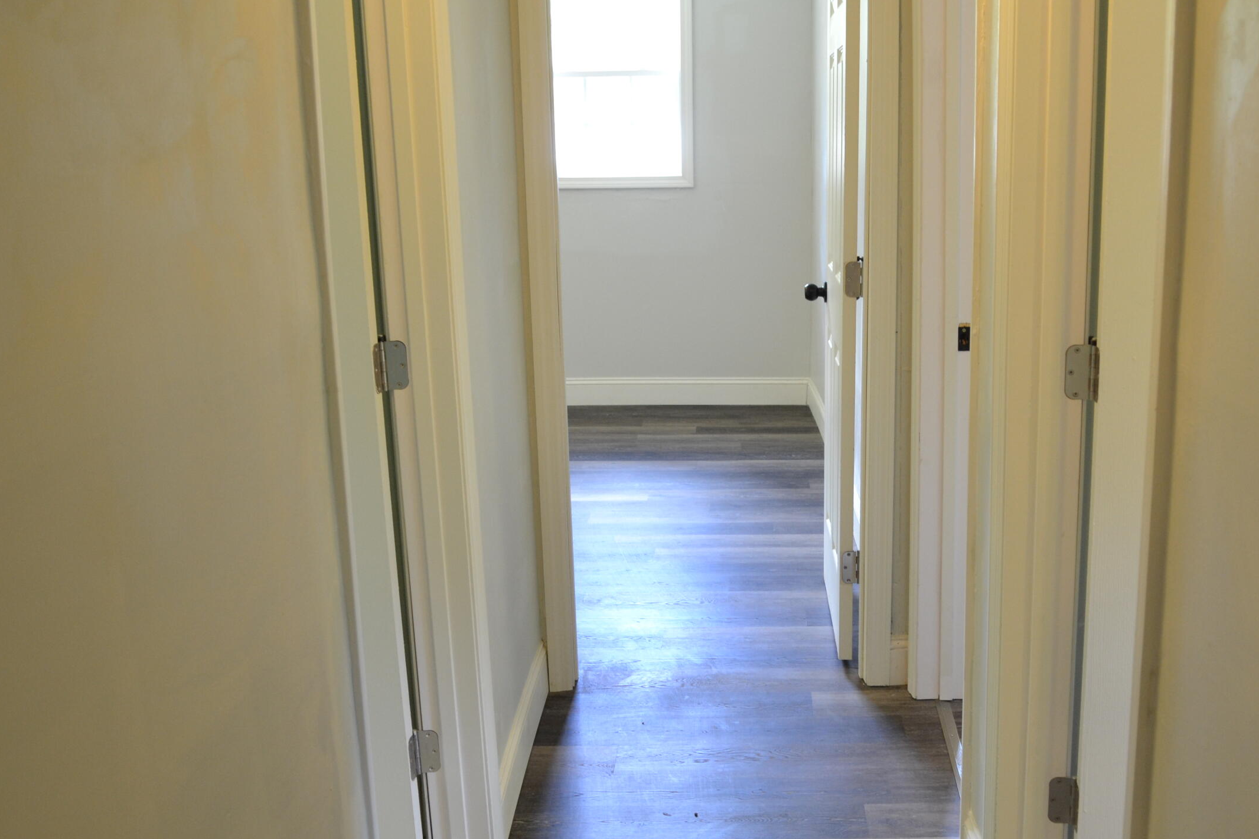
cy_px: 465
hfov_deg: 50.4
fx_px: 1329
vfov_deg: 35.0
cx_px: 751
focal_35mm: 38
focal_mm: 18
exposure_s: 1/15
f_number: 3.5
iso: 500
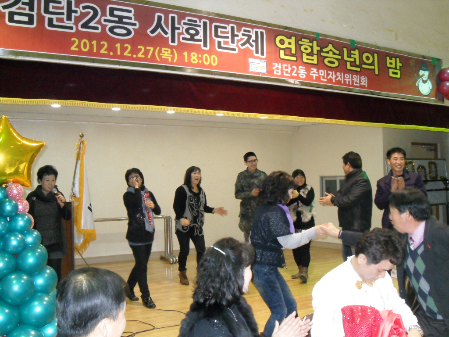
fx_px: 454
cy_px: 168
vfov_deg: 40.7
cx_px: 224
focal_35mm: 35
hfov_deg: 52.6
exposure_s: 1/60
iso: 400
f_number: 3.6
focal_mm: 6.3
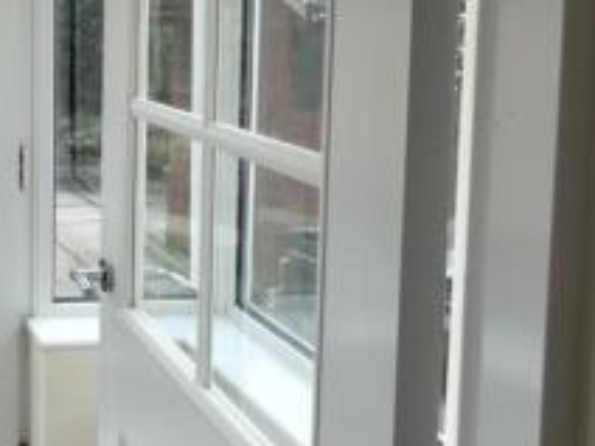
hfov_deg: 30.3
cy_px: 97
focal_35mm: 55
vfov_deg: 26.1
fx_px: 945
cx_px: -97
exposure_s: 1/250
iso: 80
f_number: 2.8
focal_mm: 3.6
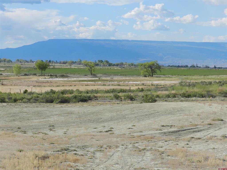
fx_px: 754
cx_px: 114
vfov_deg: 12.9
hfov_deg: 17.1
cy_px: 85
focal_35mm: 115
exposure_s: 1/1000
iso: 160
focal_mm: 20.5
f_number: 4.8
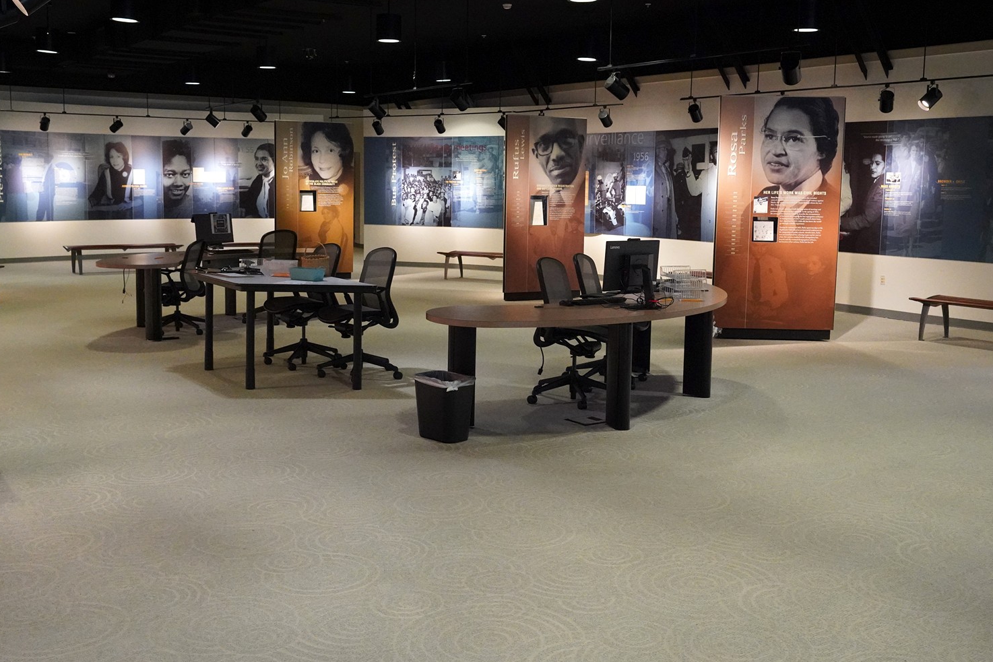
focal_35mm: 38
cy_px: 316
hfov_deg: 50.7
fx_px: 1048
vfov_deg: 35.1
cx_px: 484
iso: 10000
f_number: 5.6
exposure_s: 1/100
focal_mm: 28
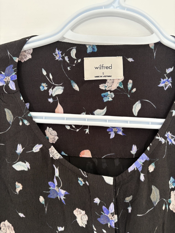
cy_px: 116
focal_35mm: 26
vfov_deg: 67.3
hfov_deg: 53.1
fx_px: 175
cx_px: 88
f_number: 1.6
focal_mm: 5.96
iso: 160
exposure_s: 1/60
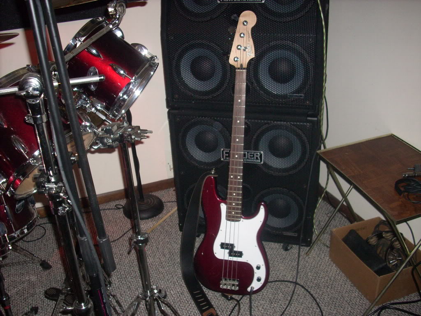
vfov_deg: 38.7
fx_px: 450
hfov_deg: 50.1
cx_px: 210
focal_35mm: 37
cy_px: 158
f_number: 2.8
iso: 200
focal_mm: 6.2
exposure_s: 1/60
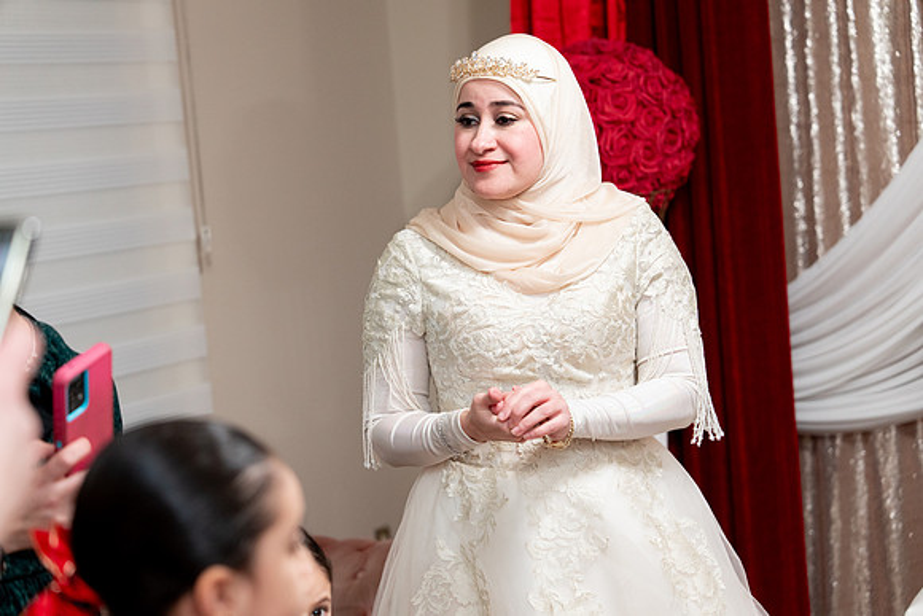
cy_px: 308
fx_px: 1795
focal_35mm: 70
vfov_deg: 19.5
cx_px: 462
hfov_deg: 28.8
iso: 1600
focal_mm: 70
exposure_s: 1/160
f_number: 2.8
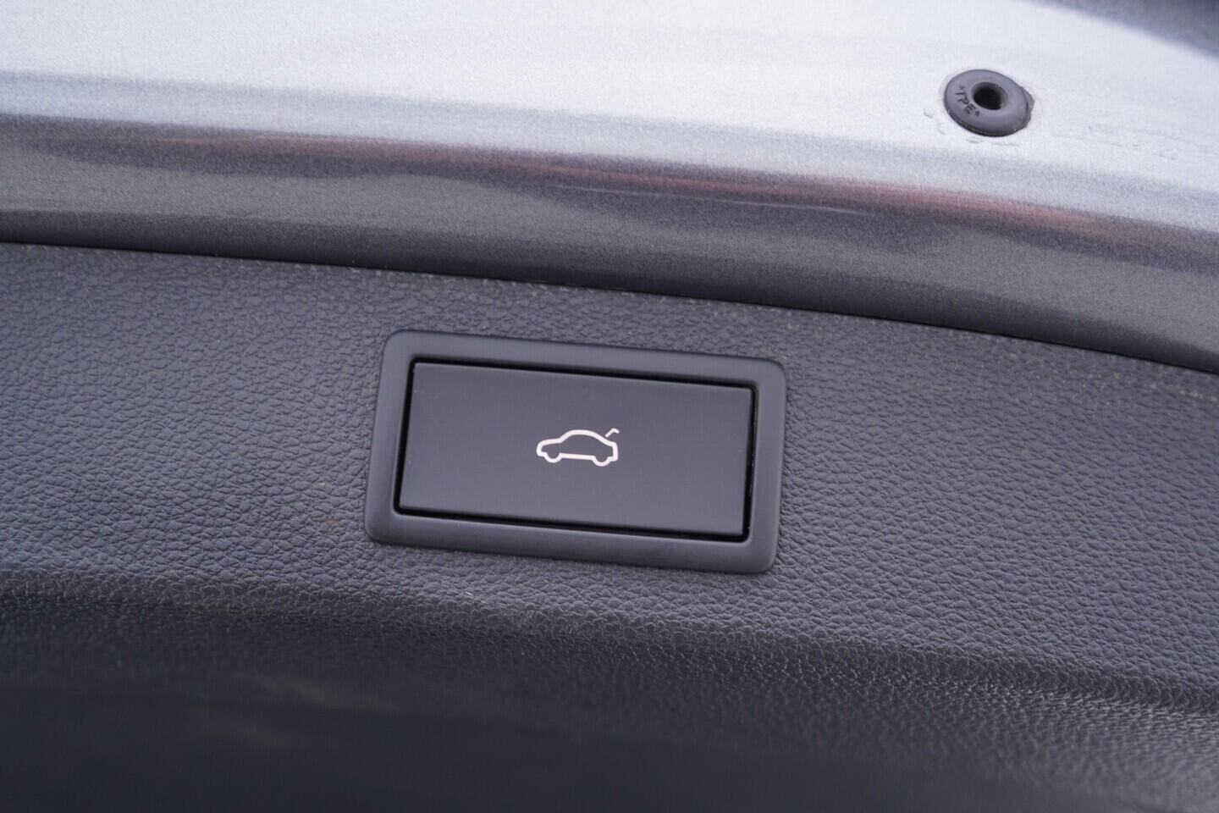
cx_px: 610
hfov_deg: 53.1
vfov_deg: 36.9
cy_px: 406
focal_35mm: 36
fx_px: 1219
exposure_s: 1/40
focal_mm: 24
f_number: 2.8
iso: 200
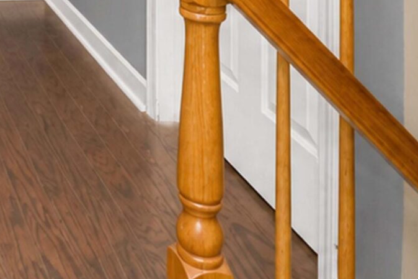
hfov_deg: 32.7
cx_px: 16
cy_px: -220
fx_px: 662
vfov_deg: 18.6
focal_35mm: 57
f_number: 9
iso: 2000
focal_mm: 10
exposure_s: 1/60
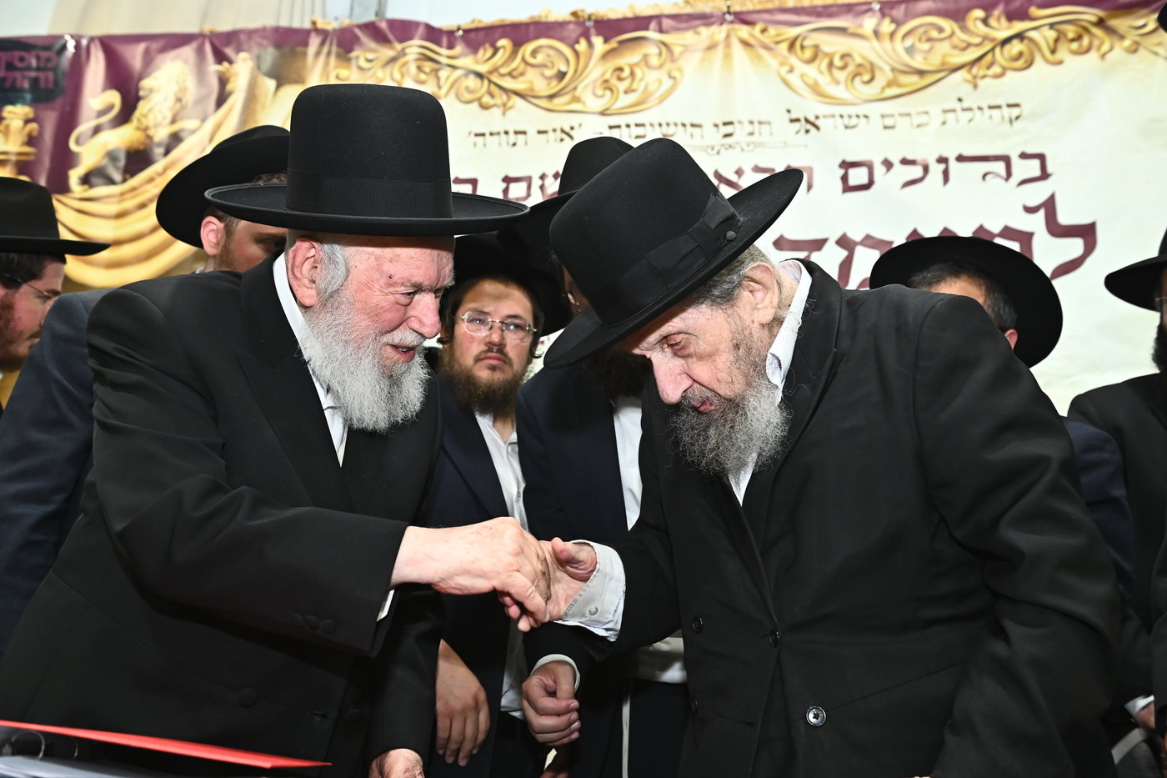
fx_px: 1134
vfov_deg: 37.8
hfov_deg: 54.4
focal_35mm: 35
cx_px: 584
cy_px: 389
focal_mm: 35
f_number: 4.5
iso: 1600
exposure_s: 1/200
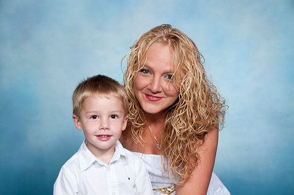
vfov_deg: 18.1
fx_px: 612
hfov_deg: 27.0
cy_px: 98
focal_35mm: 75
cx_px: 147
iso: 100
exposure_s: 1/60
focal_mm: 50
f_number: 7.1
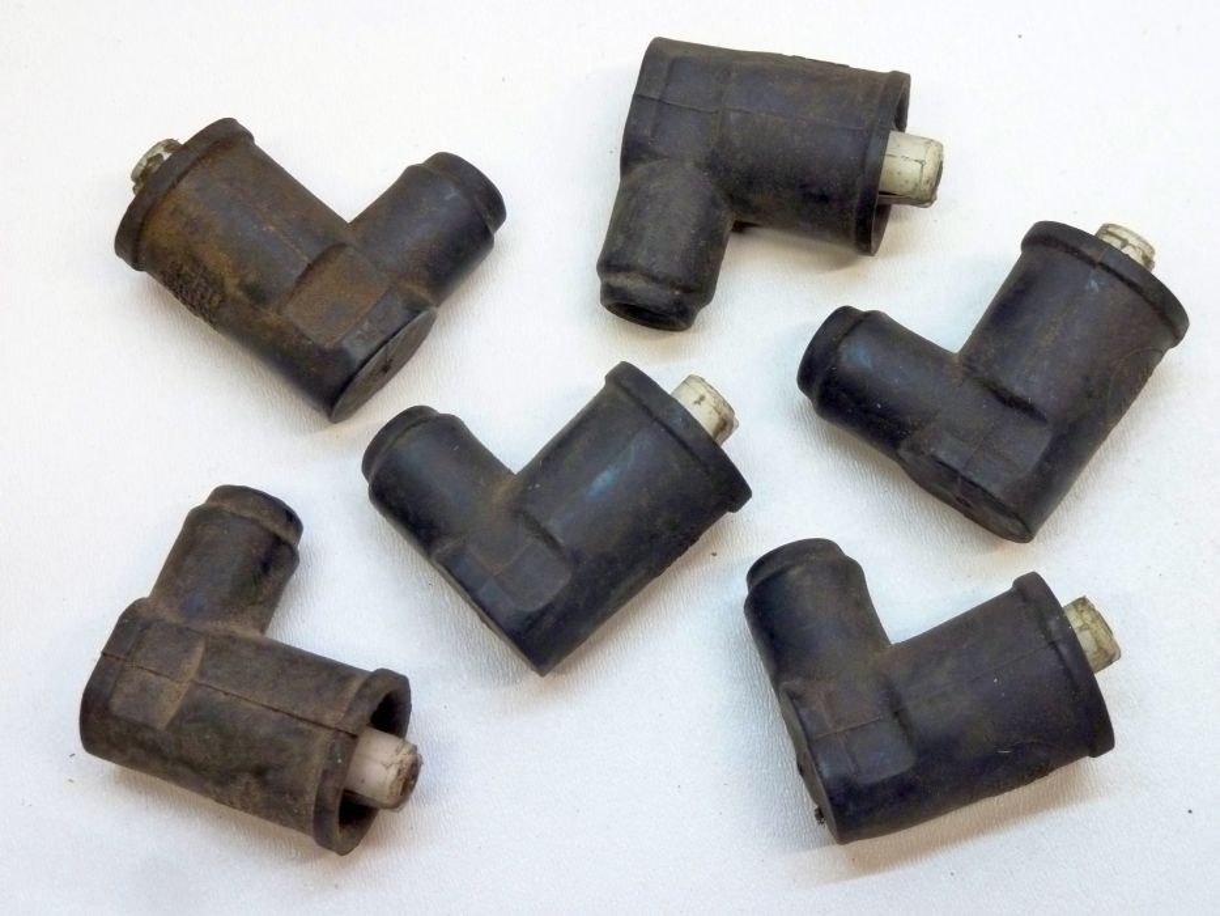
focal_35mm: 78
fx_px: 2749
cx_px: 610
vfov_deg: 18.9
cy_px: 458
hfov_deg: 25.0
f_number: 4.2
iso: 400
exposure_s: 1/13
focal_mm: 12.8
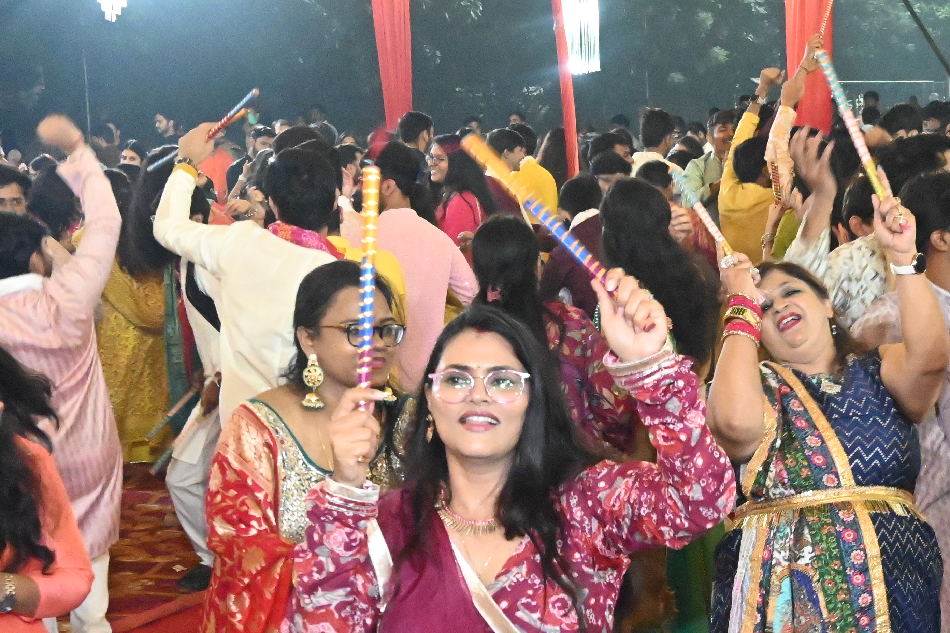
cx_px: 817
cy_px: 424
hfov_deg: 26.8
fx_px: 1939
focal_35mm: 74
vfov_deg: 18.5
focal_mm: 24.5
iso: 16000
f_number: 7.1
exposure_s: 1/80
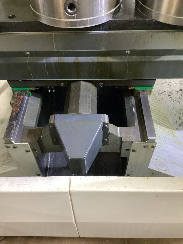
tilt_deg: -50.2
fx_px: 219
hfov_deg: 45.4
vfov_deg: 58.4
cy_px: 122
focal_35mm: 31
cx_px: 92
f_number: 2.4
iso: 500
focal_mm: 3.3
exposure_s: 1/30
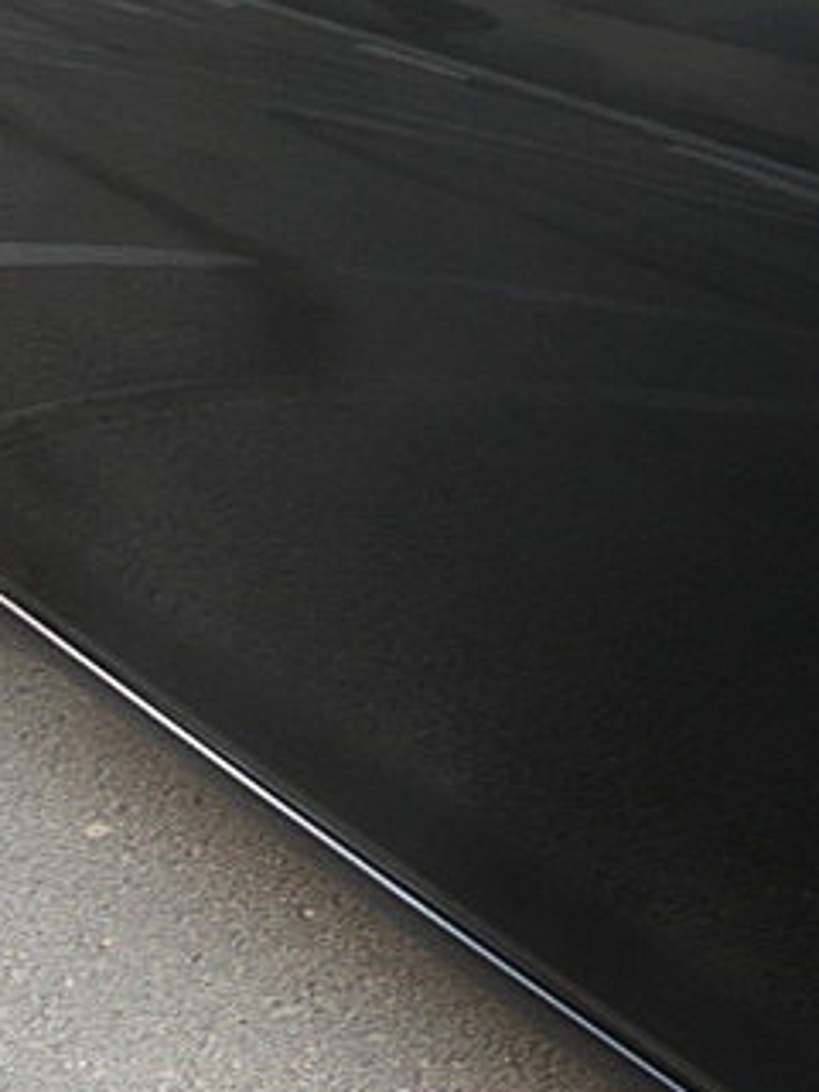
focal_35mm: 72
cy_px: 348
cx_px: 314
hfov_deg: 20.4
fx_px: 2271
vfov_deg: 26.8
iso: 100
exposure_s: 1/60
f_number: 2.8
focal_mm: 6.3
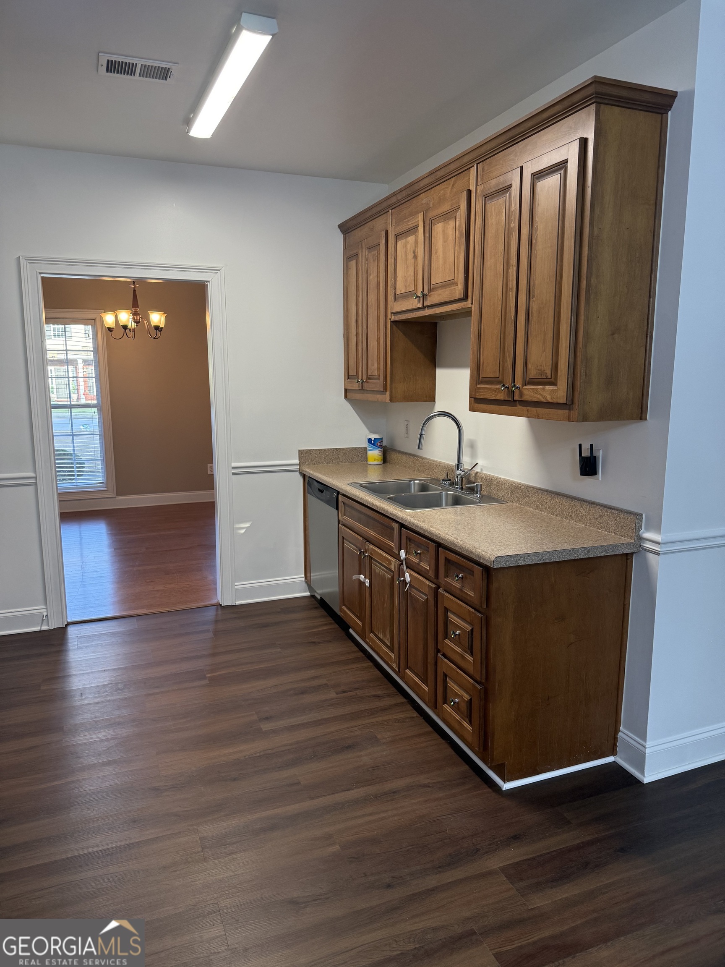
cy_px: 484
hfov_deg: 56.8
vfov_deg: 71.6
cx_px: 362
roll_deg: -0.4
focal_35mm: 24
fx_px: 670
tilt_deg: -9.9
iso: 200
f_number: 1.78
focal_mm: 6.76
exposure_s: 1/156
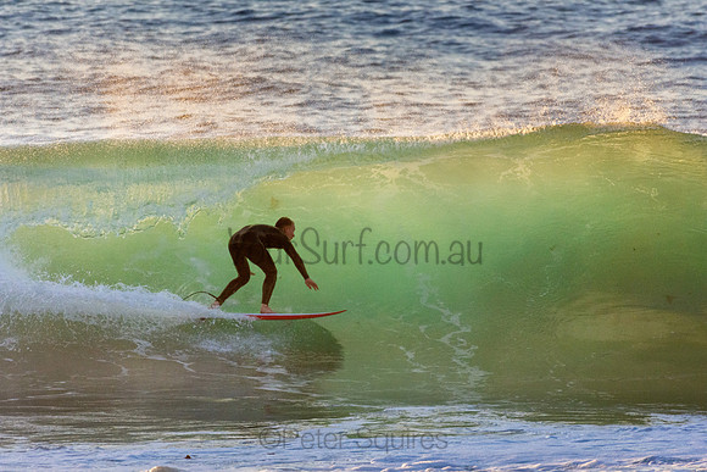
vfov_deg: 1.8
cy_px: 236
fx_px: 14732
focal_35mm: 750
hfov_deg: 2.7
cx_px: 354
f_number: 5.6
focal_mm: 500
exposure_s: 1/2000
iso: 1250
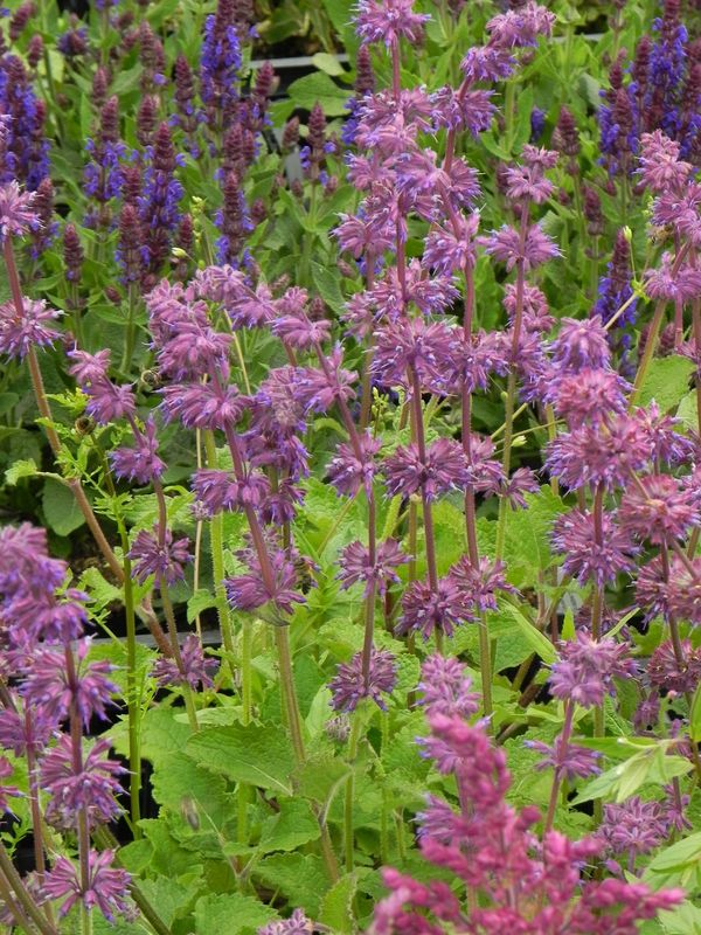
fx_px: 4374
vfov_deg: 12.2
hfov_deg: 9.2
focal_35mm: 162
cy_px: 468
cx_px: 350
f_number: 5
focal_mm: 28.8
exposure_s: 1/100
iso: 160
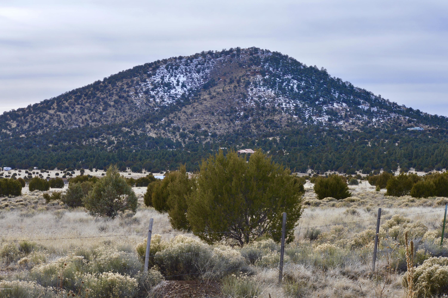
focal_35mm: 82
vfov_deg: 16.5
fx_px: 1026
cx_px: 224
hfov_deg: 24.6
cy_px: 149
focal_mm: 55
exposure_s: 1/250
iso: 100
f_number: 8
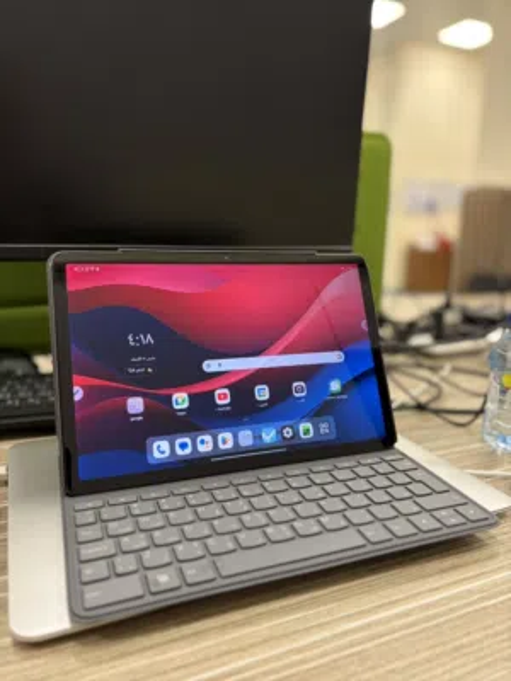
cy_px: 340
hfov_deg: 53.1
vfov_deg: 67.3
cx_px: 256
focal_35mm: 26
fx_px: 512
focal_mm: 5.96
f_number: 1.6
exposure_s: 1/50
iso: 125
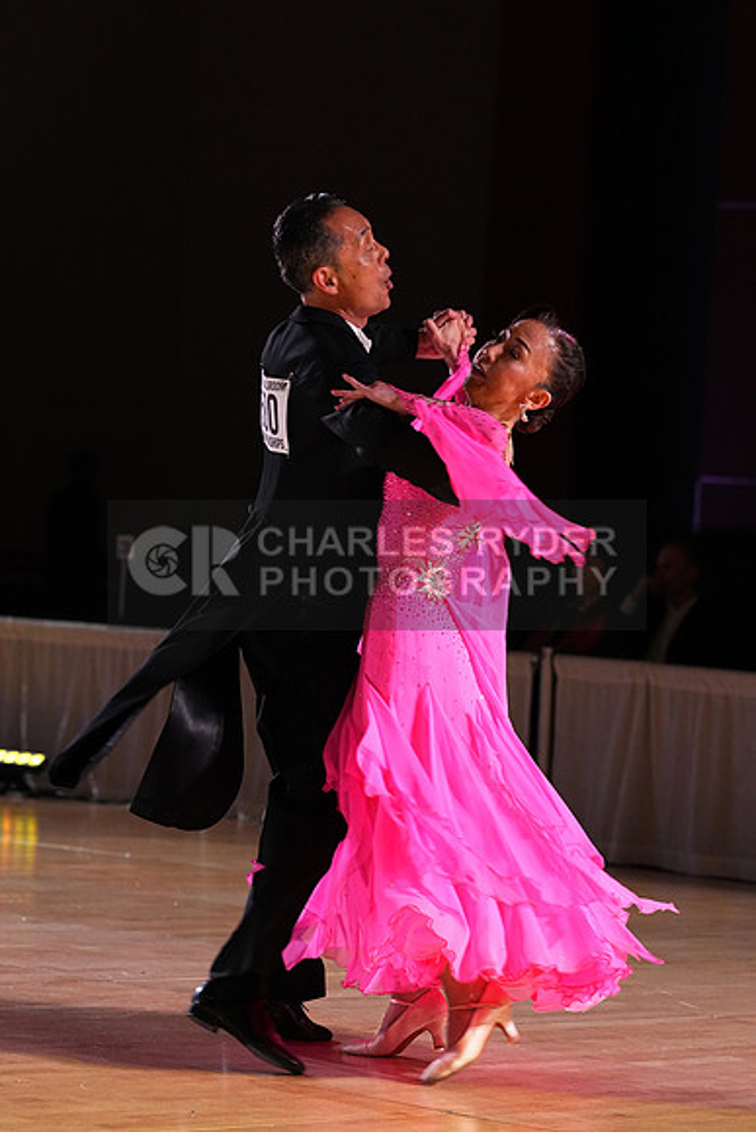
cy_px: 566
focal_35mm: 130
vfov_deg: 15.8
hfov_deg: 10.6
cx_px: 378
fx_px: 4092
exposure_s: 1/250
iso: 4000
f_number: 5
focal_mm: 130
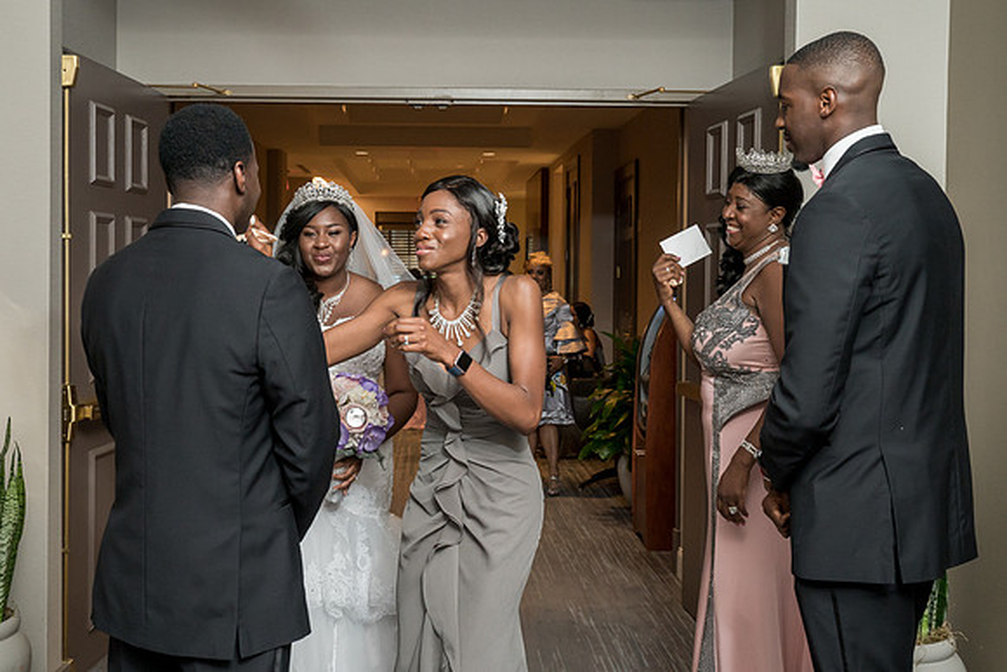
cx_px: 442
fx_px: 1213
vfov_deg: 30.9
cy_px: 301
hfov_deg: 45.0
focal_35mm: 43
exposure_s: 1/200
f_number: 7.1
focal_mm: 38
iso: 2000
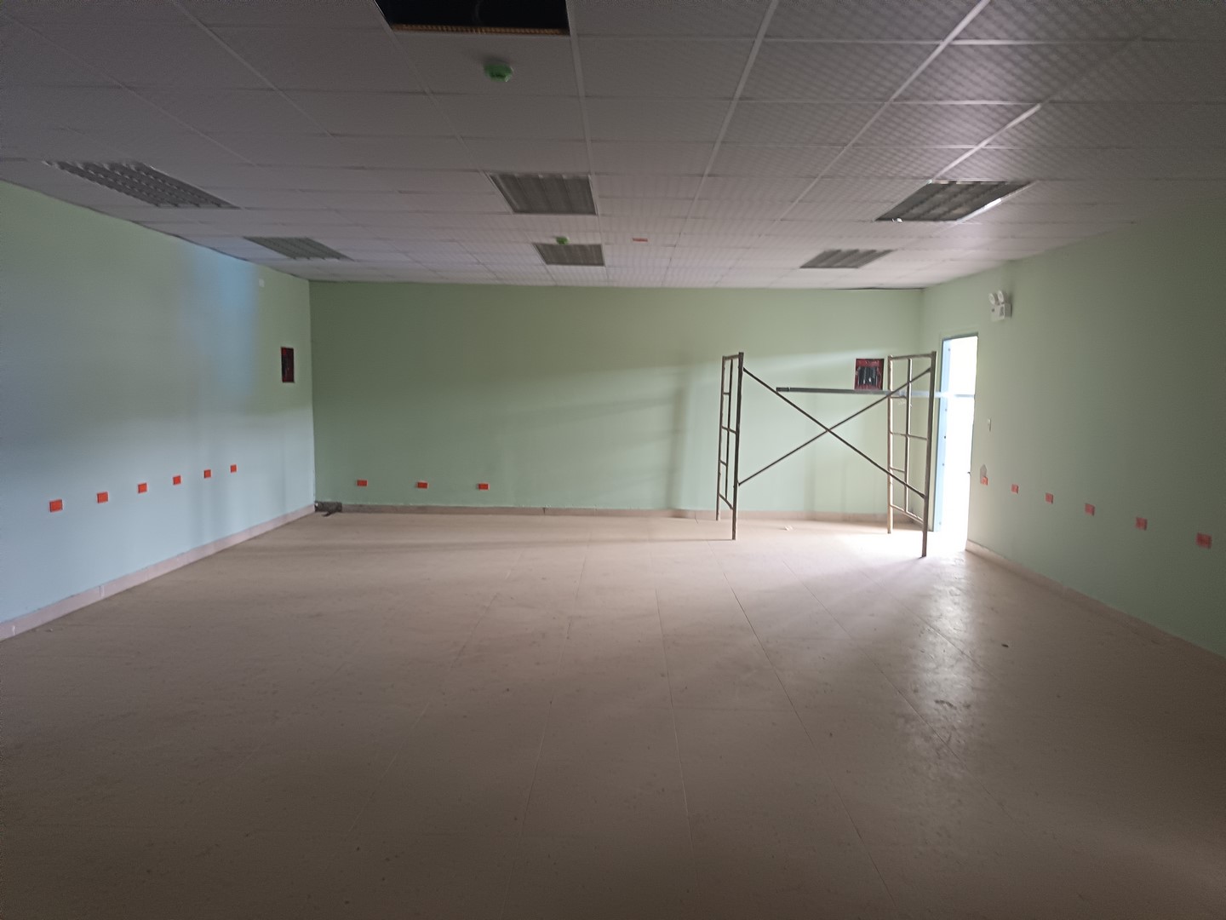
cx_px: 613
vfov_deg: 56.8
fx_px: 850
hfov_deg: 71.6
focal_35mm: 24
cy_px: 460
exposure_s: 1/33.3
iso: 1803
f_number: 1.75
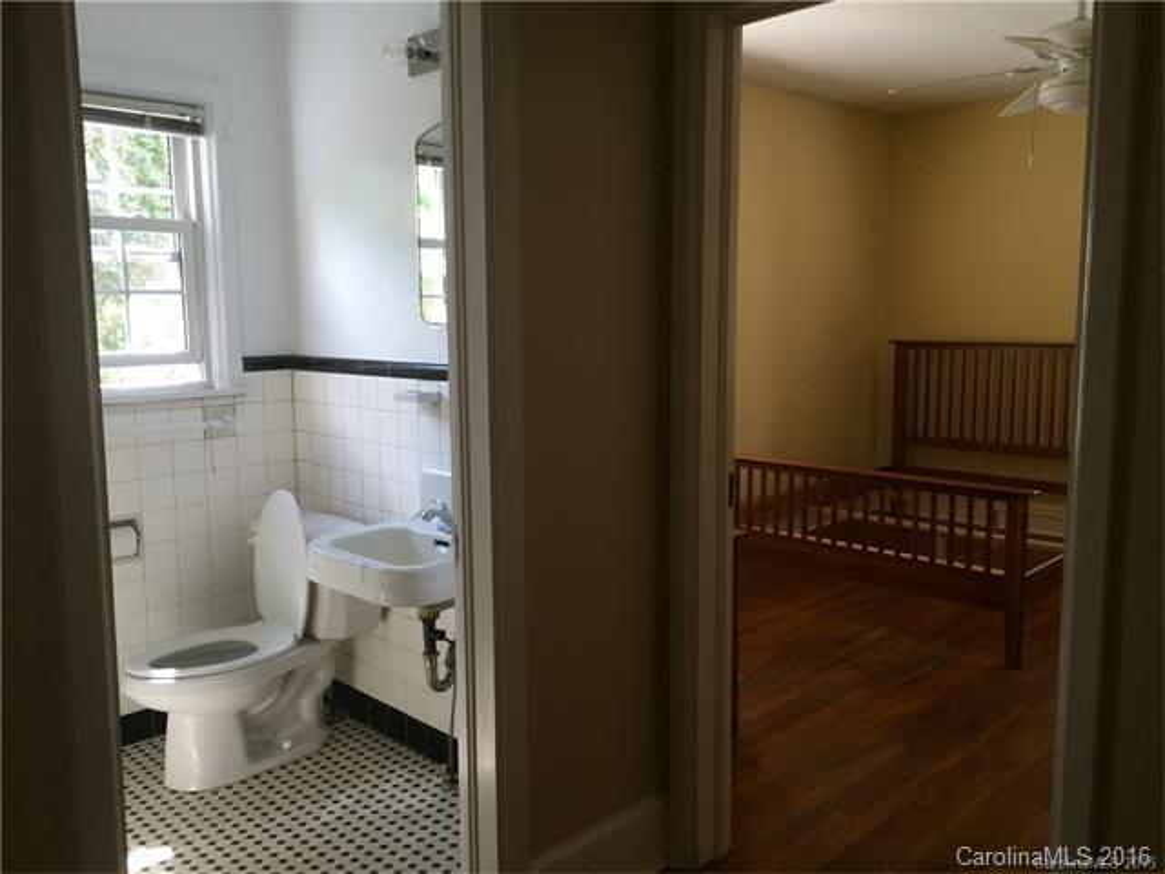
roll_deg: +1.2
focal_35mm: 29
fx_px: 976
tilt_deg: -7.9
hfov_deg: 61.7
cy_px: 437
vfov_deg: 48.2
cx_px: 582
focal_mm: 4.15
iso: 50
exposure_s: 1/30
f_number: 2.2
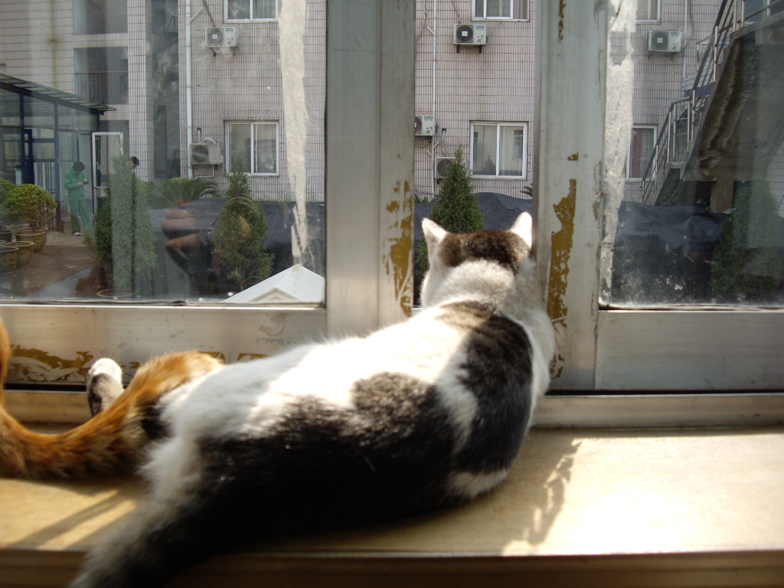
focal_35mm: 38
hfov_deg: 49.0
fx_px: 861
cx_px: 392
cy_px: 294
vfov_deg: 37.7
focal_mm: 7.9
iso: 64
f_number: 2.8
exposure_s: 1/320
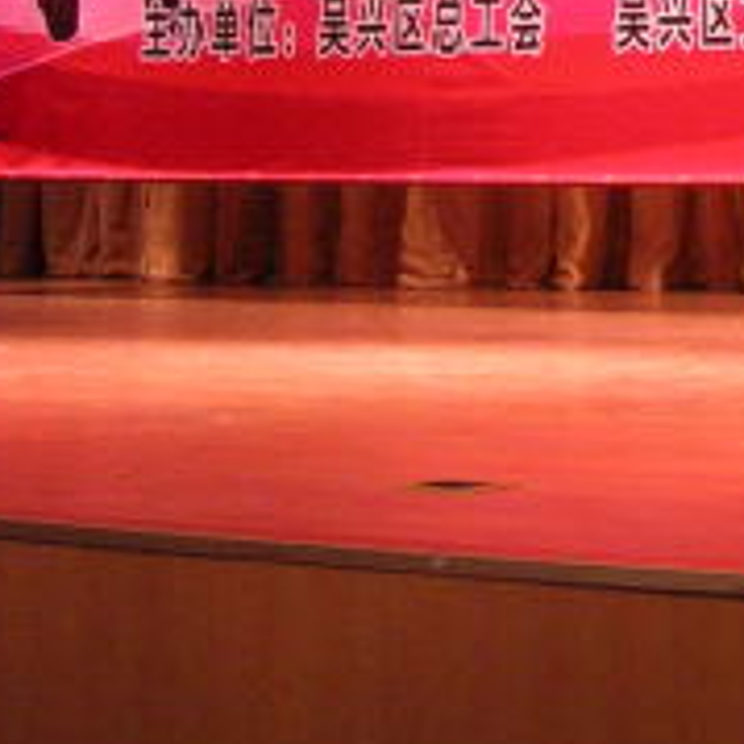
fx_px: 2918
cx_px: 1205
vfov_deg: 14.1
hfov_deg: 13.5
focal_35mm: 120
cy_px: -125
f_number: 2.8
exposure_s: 1/148
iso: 400
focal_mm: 7.8
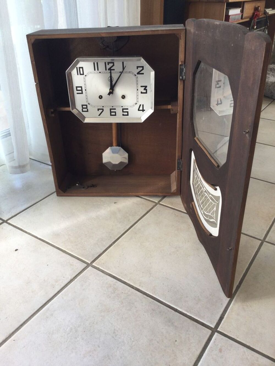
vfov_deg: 58.3
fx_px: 328
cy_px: 183
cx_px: 138
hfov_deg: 45.4
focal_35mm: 31
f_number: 2.4
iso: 40
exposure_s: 1/100
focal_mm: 3.3
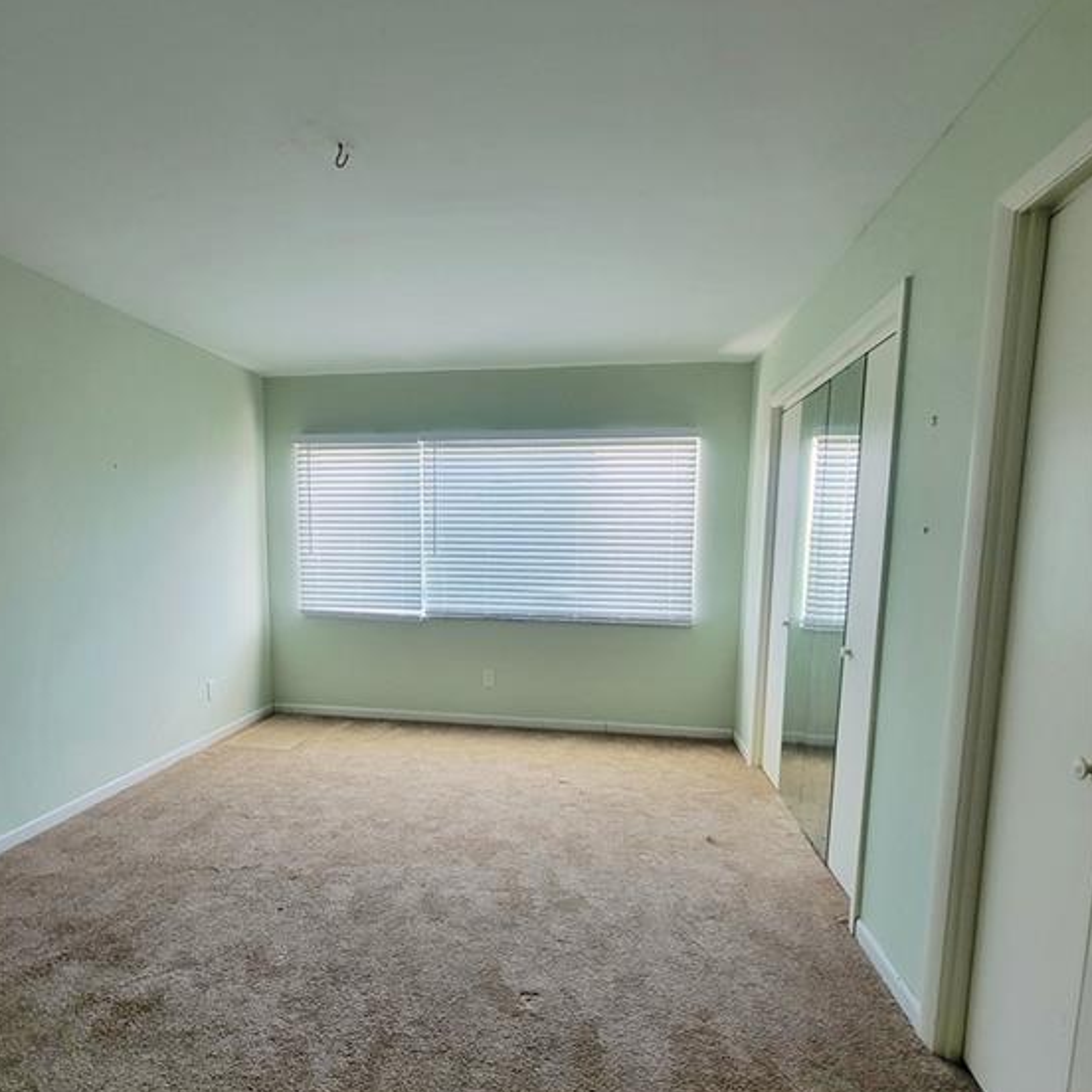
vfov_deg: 87.0
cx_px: 528
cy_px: 613
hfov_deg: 87.4
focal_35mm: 16
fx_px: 571
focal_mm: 2.2
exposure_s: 1/60.2
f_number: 2.2
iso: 125
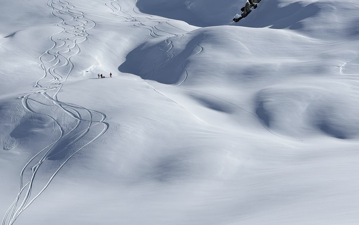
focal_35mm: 69
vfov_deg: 18.5
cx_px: 179
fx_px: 675
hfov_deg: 29.8
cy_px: 13
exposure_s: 1/20408
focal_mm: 6.76
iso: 64
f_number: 1.78
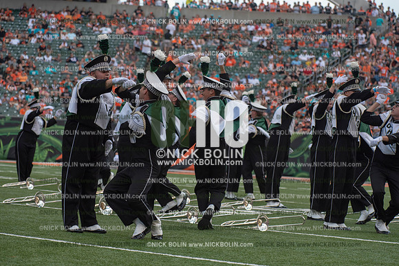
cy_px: 133
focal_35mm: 140
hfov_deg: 14.7
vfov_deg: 9.8
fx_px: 1552
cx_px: 200
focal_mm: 140
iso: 400
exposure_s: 1/1250
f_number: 5.6
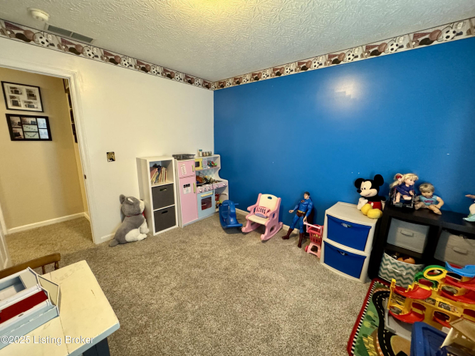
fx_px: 192
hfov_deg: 102.1
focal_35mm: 14
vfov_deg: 85.7
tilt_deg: -12.2
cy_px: 178
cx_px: 238
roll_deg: -1.4
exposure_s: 1/60
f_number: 2.2
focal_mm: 2.22
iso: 640
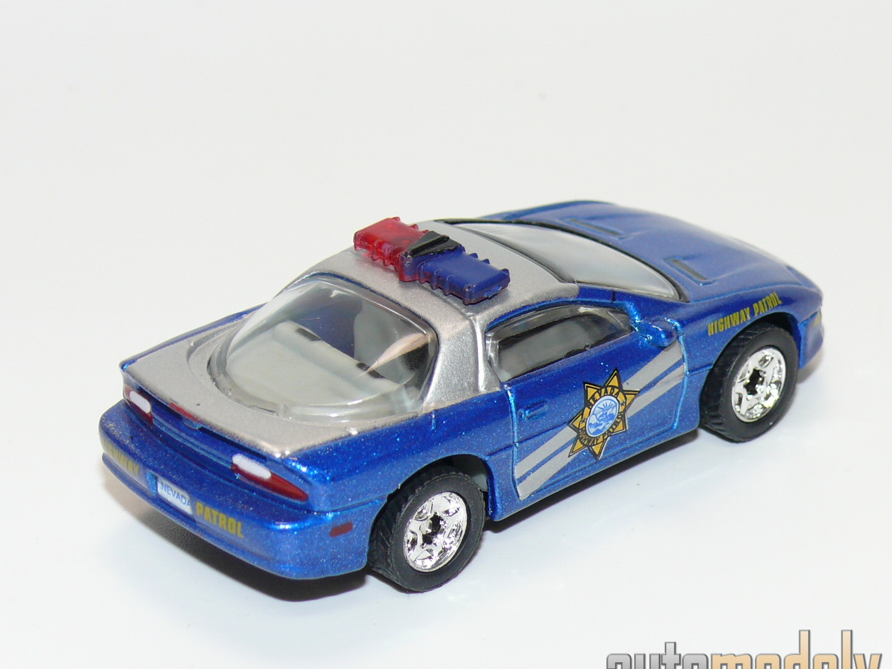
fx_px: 2937
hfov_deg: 17.3
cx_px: 464
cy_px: 354
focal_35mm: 114
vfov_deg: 13.0
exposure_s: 1/30
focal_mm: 13.6
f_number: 4
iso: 100
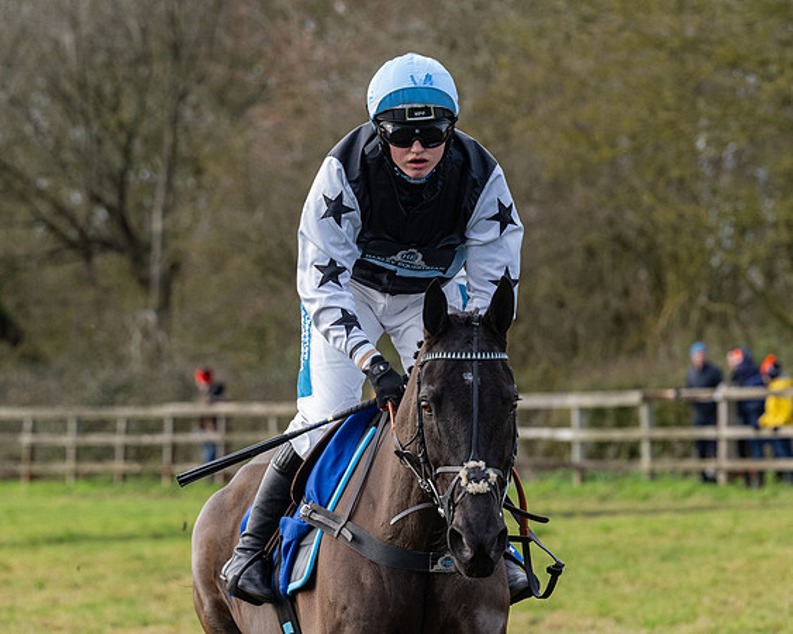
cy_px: 360
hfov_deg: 6.8
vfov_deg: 5.5
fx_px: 6634
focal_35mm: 283
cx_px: 477
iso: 800
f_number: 5
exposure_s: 1/800
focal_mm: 130
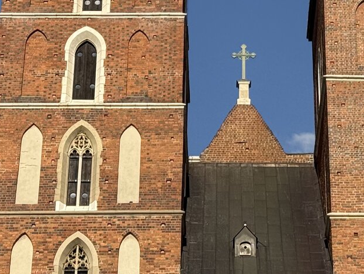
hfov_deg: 12.8
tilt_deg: +35.9
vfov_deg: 9.4
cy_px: -132
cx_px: 267
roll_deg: -0.4
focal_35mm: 154
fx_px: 1620
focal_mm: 6.76
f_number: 1.78
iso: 64
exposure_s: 1/5208
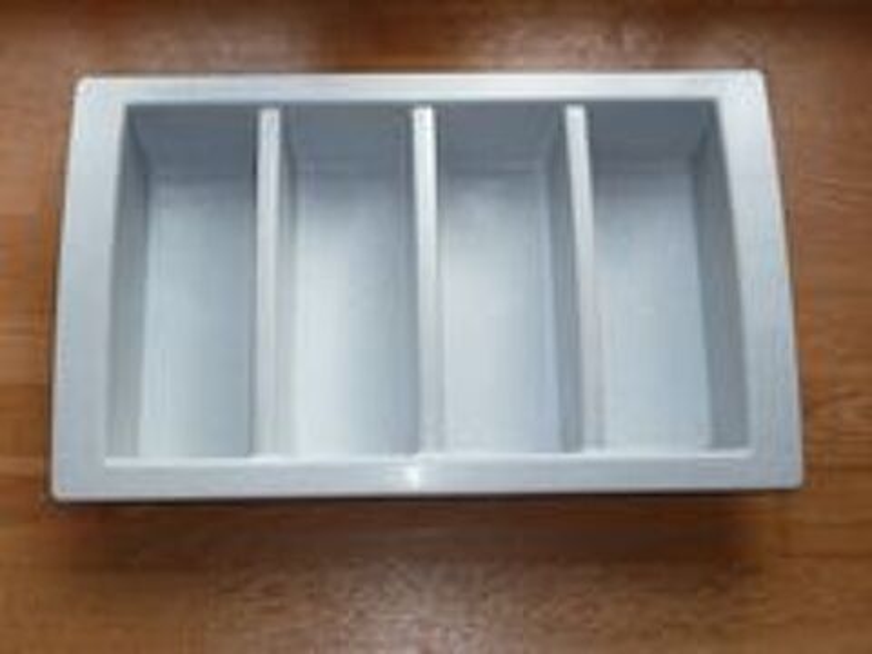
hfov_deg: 34.9
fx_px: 1385
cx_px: 436
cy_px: 327
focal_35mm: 55
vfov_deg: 26.6
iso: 125
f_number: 3.9
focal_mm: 9.1
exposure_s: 1/30
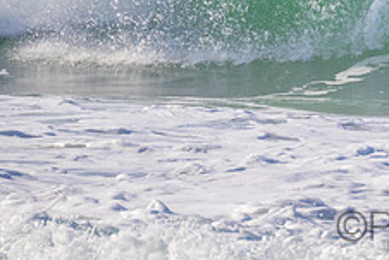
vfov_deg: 0.7
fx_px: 22230
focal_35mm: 2056
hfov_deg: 1.0
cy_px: -59
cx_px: 470
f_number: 11
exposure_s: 1/2000
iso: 1400
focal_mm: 800
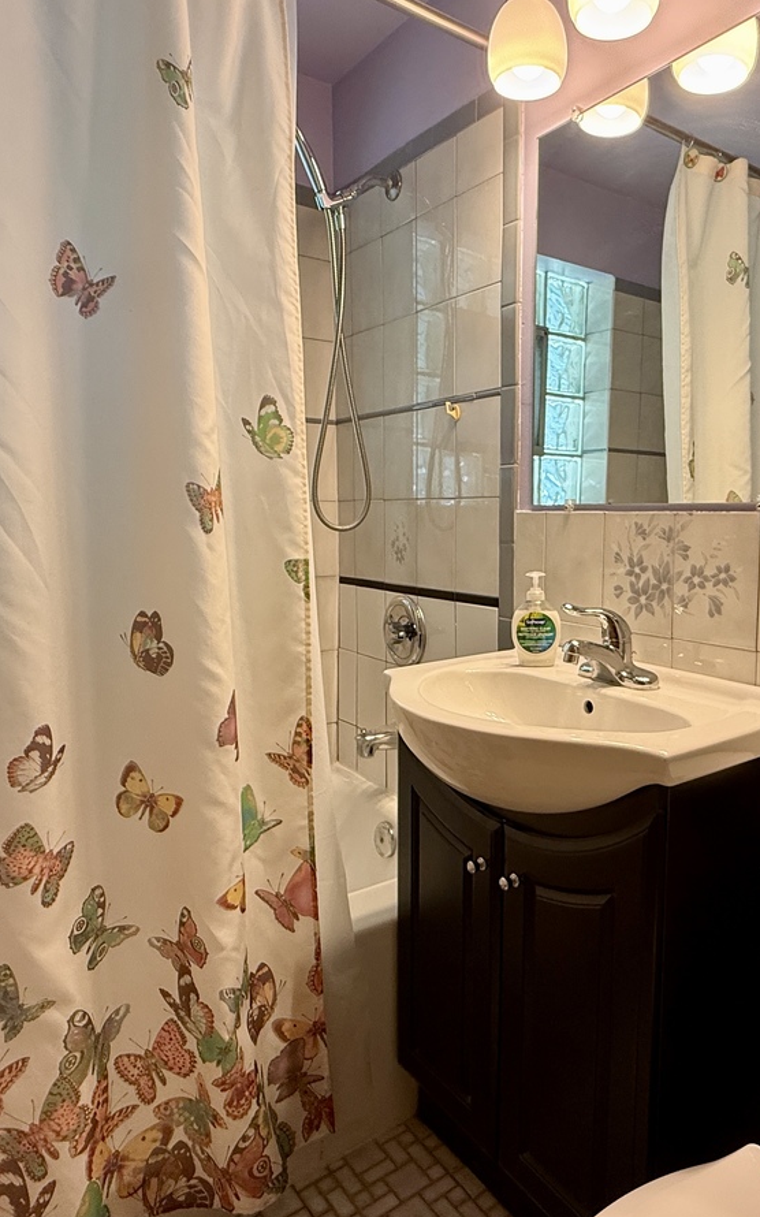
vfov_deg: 74.8
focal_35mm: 24
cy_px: 606
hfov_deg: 50.3
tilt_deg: -6.3
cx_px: 495
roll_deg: -0.6
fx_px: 796
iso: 160
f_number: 2.2
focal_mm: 2.22
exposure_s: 1/99
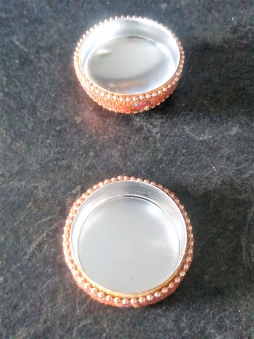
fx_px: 362
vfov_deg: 50.1
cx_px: 127
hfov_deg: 38.7
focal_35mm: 37
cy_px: 170
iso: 320
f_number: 1.8
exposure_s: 1/25
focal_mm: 3.46
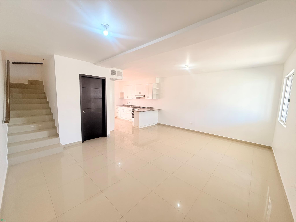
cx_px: 148
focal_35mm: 14
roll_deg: -0.9
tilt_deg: -5.8
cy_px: 111
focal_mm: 2.22
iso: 125
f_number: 2.2
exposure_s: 1/120
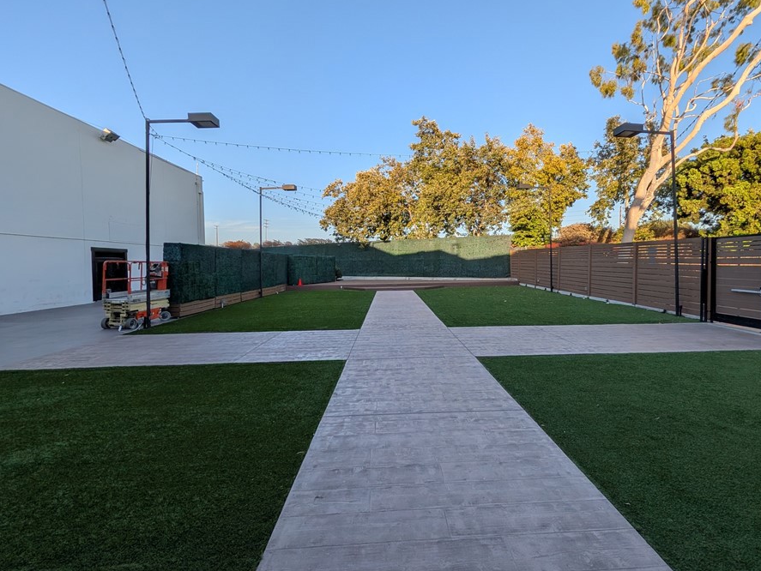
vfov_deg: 81.7
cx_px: 411
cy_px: 270
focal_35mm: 15
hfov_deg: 97.9
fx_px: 330
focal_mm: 1.54
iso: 34
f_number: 2.2
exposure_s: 1/589
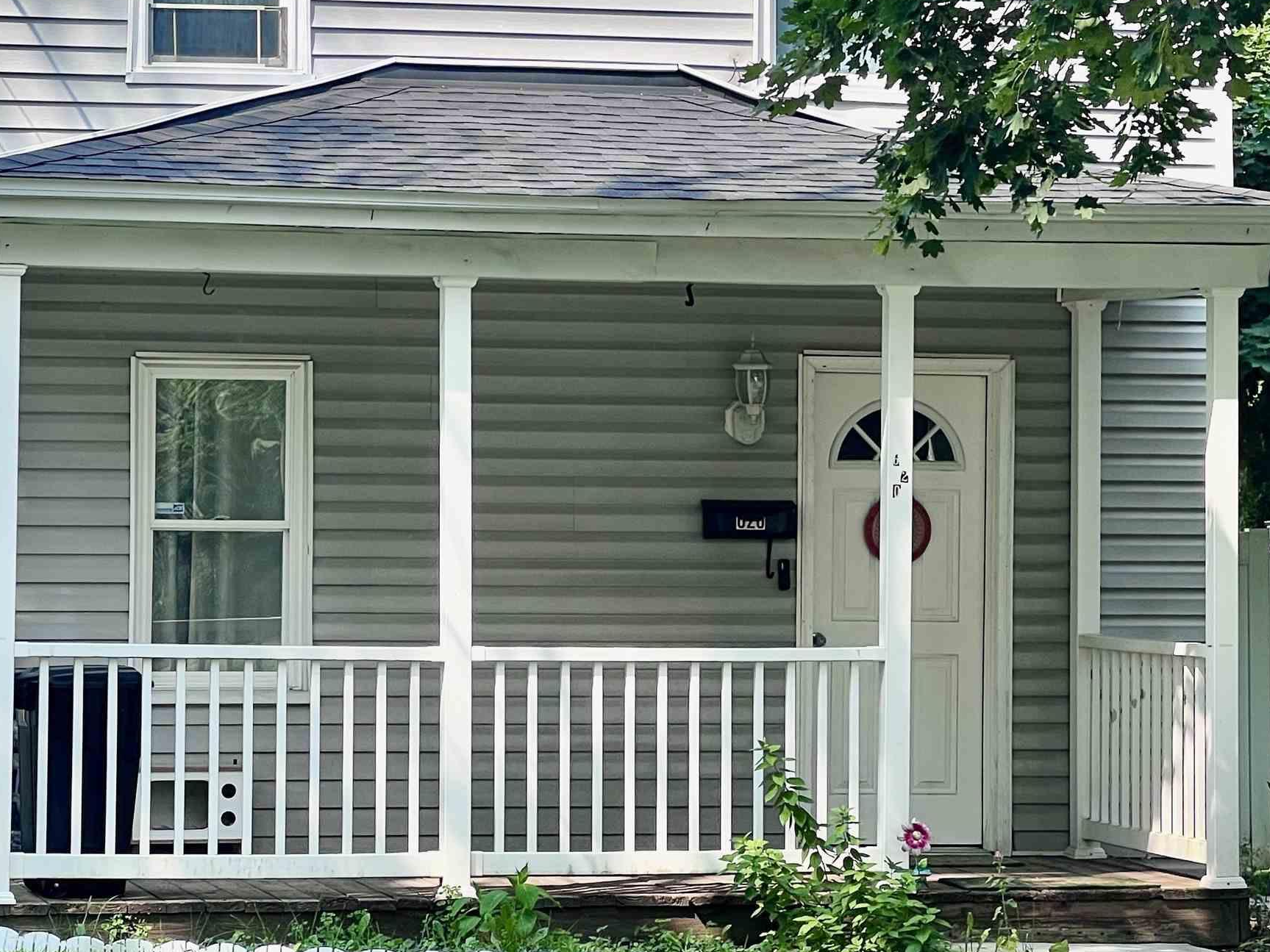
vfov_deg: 10.8
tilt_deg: +4.4
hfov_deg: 14.4
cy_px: 248
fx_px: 5026
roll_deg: -0.4
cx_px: 679
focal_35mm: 137
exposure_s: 1/348
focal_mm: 9
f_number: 2.8
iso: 32
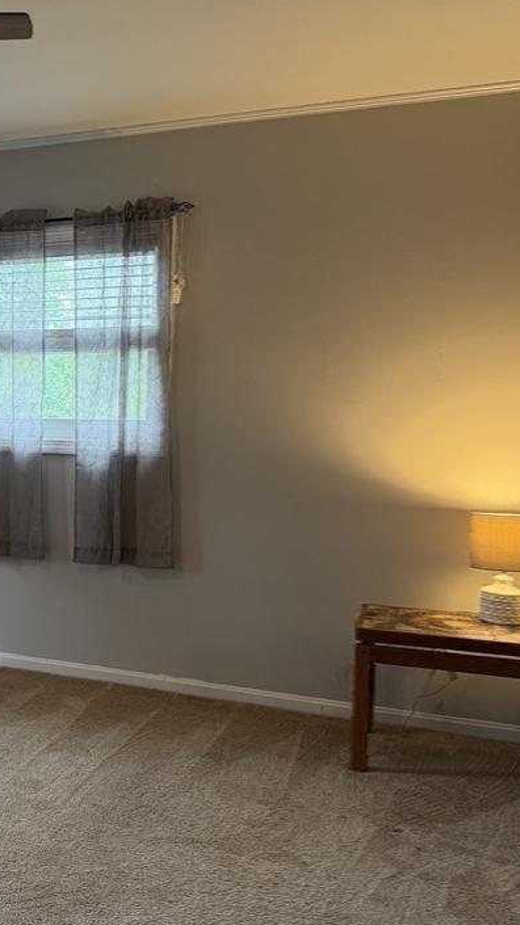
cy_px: 449
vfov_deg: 52.8
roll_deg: -0.9
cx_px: 4
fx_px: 932
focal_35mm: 38
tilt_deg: -2.8
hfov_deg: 29.2
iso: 400
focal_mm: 6.76
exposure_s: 1/120
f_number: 1.78
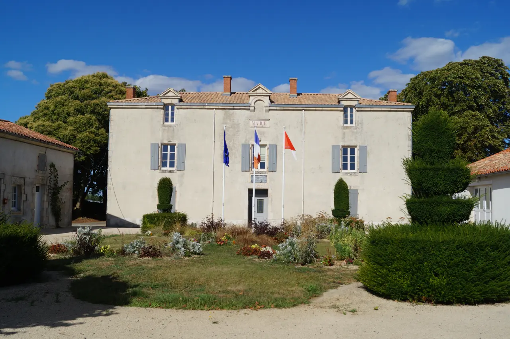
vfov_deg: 36.8
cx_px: 255
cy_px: 170
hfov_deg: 53.2
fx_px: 510
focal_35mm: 36
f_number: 10
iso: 100
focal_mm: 24
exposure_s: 1/320
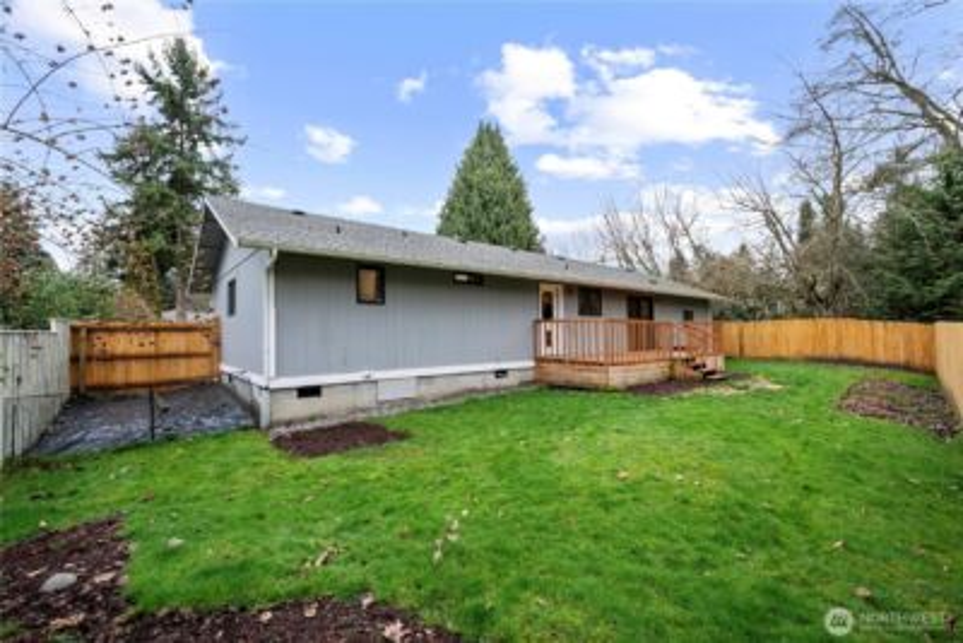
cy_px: 322
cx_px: 482
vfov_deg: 75.5
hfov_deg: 98.5
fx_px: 415
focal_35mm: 16
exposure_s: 1/25
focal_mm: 15.5
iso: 200
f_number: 9
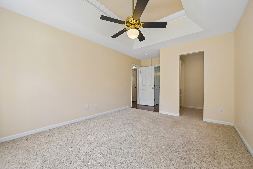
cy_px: 84
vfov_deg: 81.2
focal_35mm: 14
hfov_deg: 104.3
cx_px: 126
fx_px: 98
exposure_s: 1/30
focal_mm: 14
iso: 100
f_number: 8
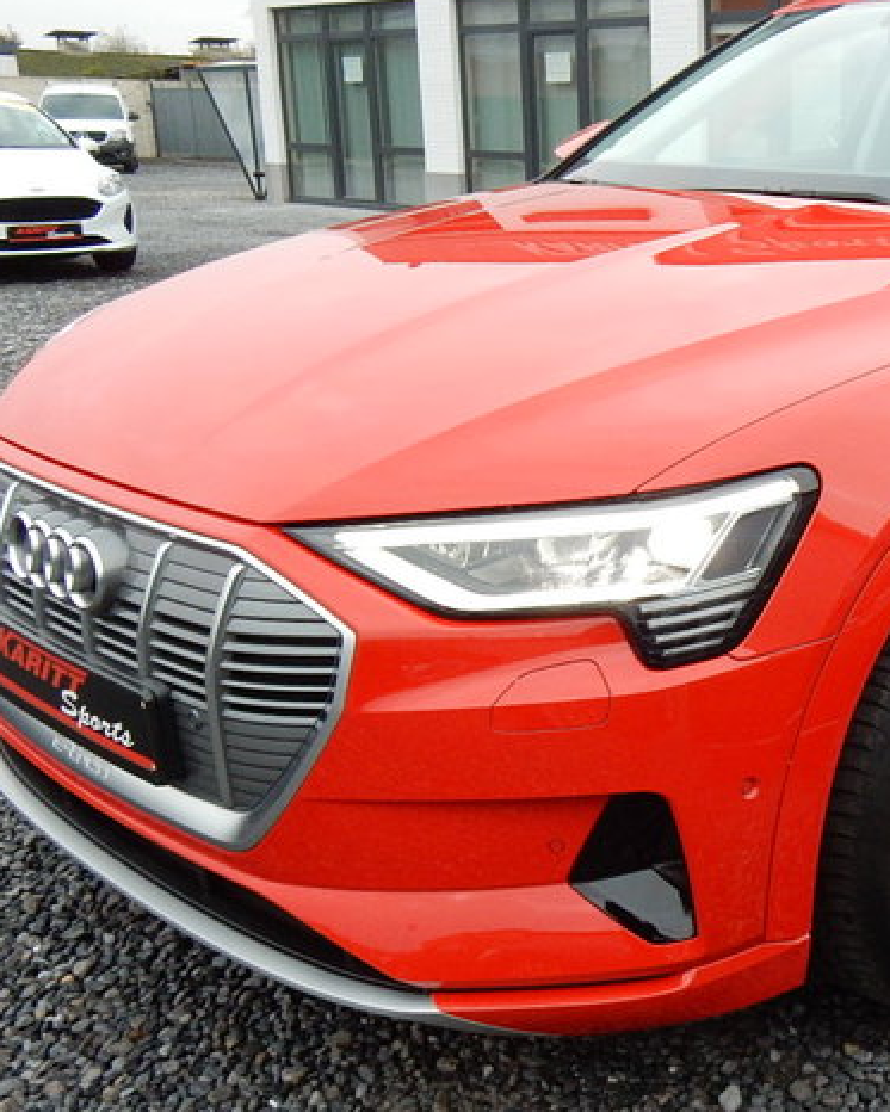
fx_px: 1448
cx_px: 885
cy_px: 527
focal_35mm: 44
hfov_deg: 31.6
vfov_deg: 42.0
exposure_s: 1/30
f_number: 3.7
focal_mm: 4.5
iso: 280
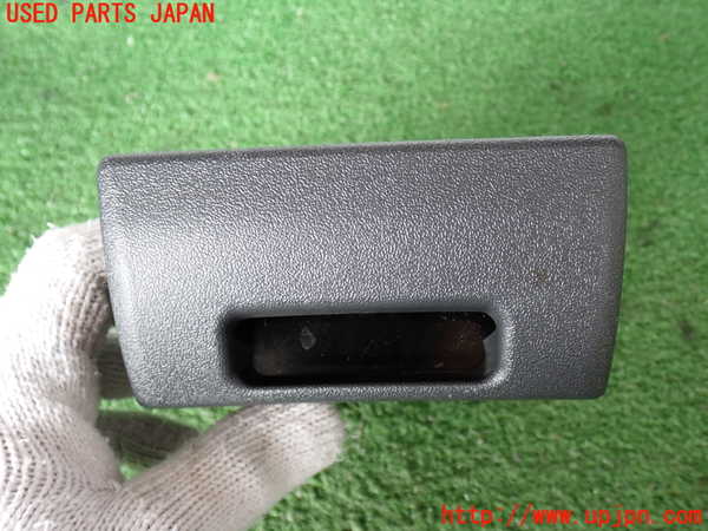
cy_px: 266
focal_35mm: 36
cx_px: 354
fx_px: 736
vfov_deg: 39.7
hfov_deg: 51.4
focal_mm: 6.37
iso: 200
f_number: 2.5
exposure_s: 1/80
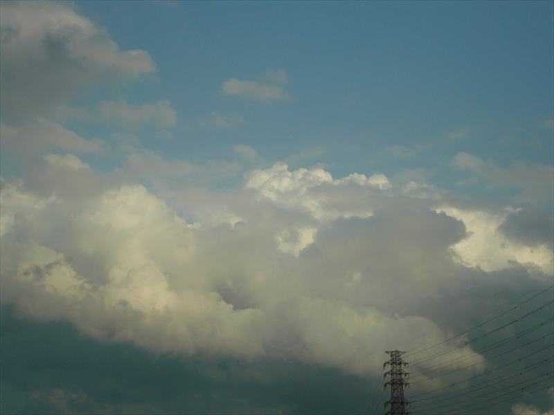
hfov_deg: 28.6
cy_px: 208
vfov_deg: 21.6
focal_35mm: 68
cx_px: 277
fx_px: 1088
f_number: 4.3
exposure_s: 1/800
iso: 100
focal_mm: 11.2
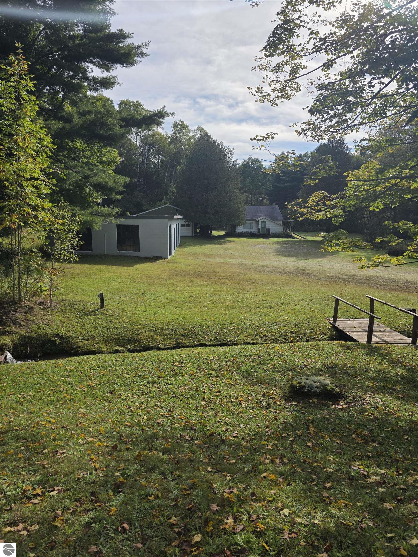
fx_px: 370
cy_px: 278
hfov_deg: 58.9
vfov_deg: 73.9
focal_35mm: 23
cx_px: 209
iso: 80
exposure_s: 1/7061
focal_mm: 6.3
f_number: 1.7
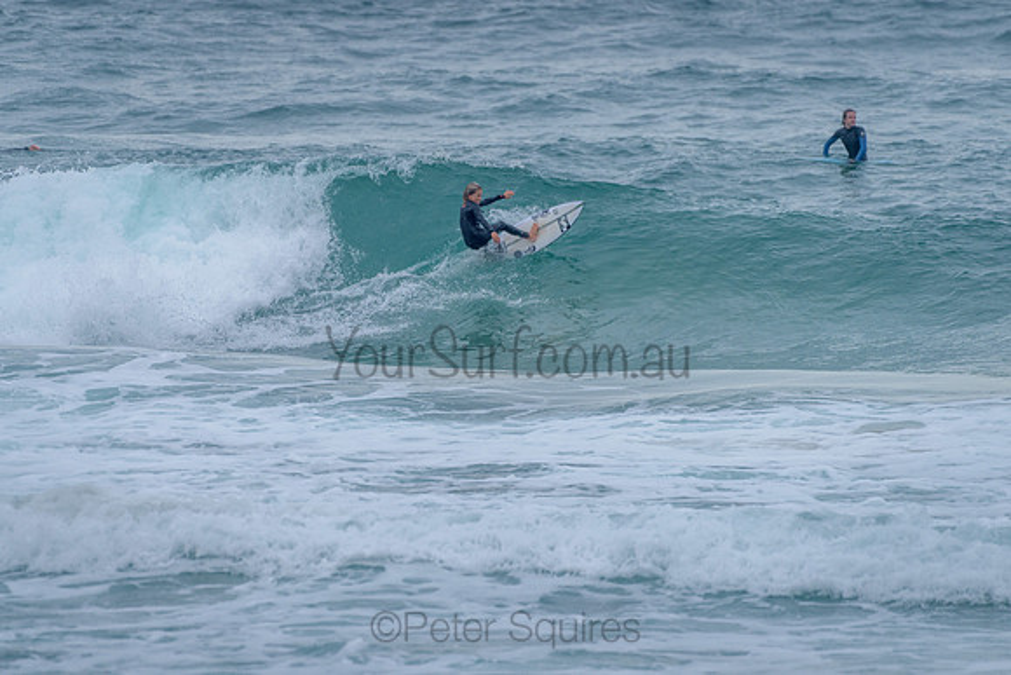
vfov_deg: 2.2
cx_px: 507
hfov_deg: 3.4
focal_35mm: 613
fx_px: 17212
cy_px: 262
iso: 560
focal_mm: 500
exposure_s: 1/1250
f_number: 5.6
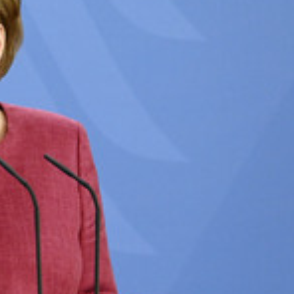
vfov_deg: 6.1
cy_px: 191
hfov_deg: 6.0
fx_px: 2777
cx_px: -67
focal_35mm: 289
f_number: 6.3
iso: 4000
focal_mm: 112
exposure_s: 1/640
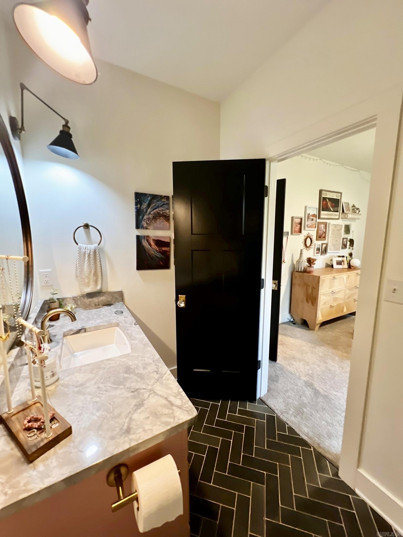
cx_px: 202
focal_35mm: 13
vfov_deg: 106.2
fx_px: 202
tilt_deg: -8.6
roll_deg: +0.7
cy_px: 268
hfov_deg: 89.9
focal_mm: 1.57
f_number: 1.8
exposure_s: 1/40
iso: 800
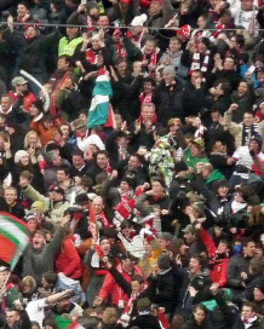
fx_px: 6341
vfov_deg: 3.0
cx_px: -24
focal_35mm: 650
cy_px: 164
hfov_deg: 2.4
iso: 800
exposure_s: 1/50
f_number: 3.7
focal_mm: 53.7
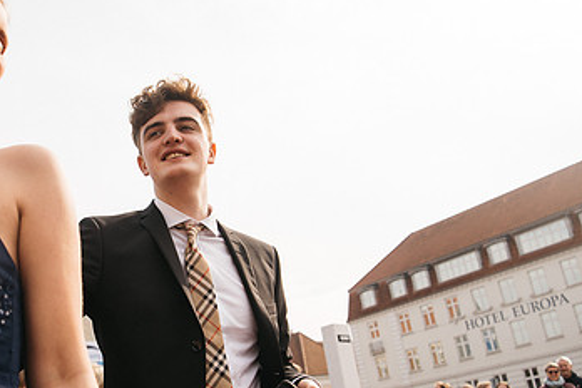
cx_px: 189
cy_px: 233
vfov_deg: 29.8
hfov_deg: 42.9
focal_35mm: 45
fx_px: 727
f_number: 4
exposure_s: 1/1250
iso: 100
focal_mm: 27
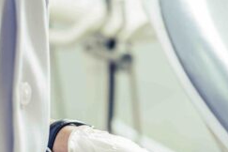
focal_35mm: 158
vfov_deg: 8.5
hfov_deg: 12.9
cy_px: 208
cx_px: 221
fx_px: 1001
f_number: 2.8
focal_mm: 50
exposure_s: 1/60
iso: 400
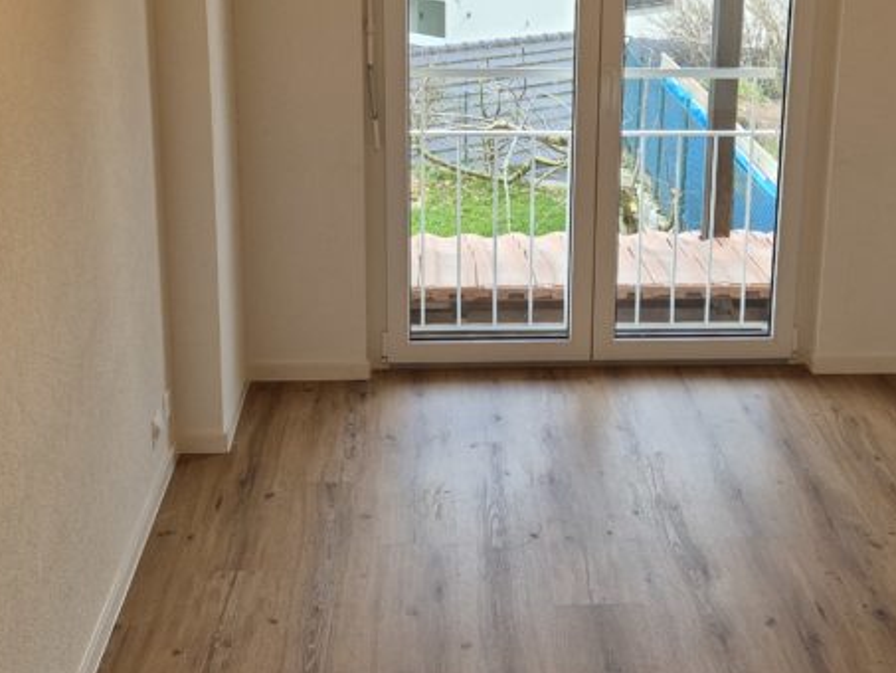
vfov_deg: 27.6
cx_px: 524
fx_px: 1346
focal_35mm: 52
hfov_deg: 36.7
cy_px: 156
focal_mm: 5.4
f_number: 1.8
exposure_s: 1/100
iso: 160
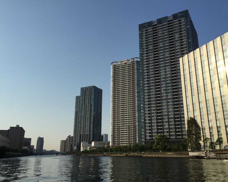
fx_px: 209
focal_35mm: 31
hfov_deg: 57.1
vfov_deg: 47.1
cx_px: 123
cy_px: 89
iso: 32
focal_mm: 4.15
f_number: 2.2
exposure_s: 1/2326
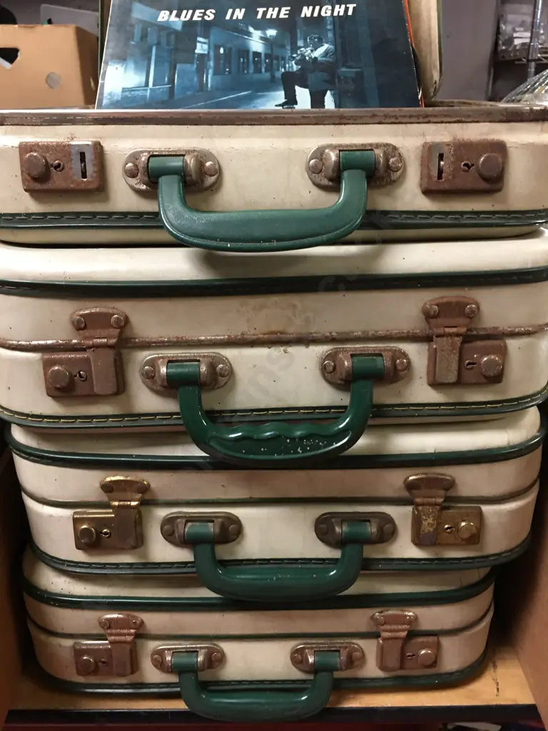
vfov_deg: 61.7
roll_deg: +0.2
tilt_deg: -22.2
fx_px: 612
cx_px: 274
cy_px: 366
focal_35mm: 29
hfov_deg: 48.2
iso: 100
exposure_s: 1/17
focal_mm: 4.15
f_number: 2.2
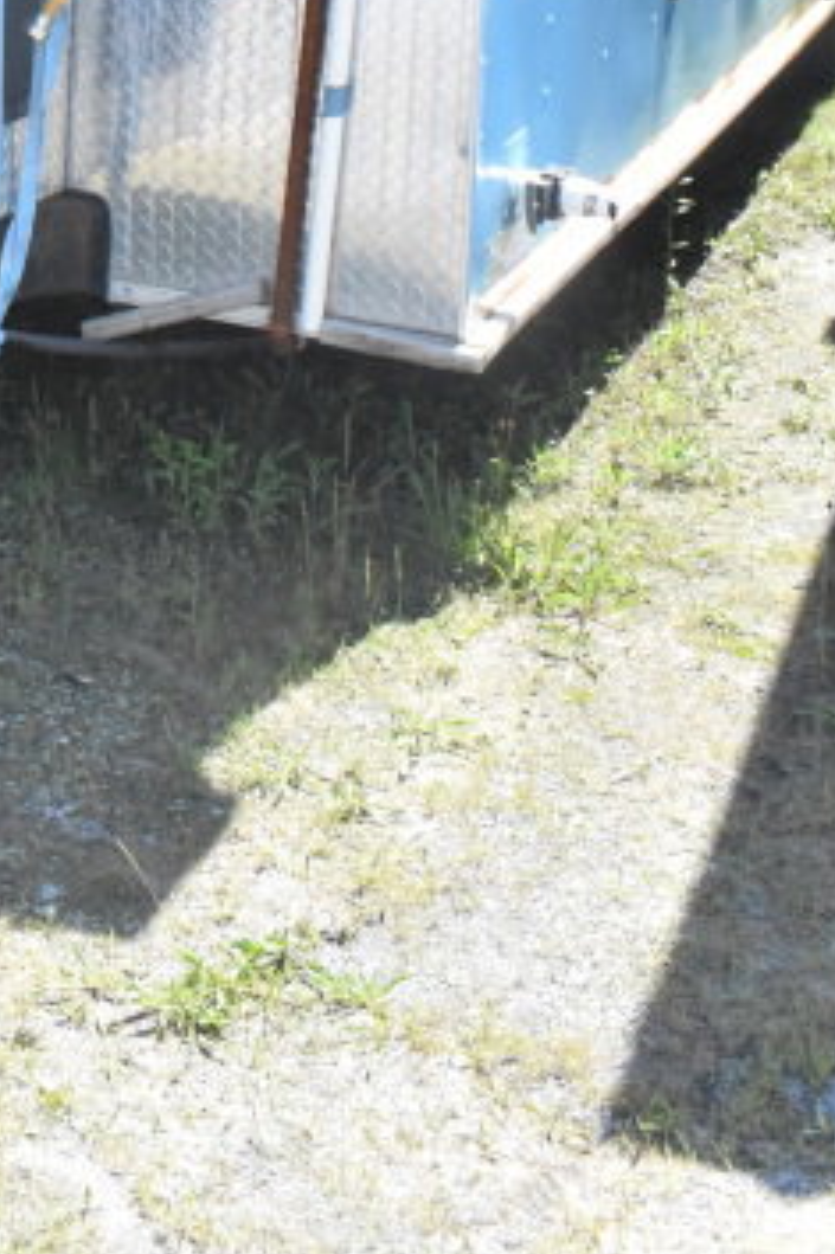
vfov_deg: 25.3
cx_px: 28
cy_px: -332
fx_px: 2438
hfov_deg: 19.0
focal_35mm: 70
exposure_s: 1/3200
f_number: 10
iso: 6400
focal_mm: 18
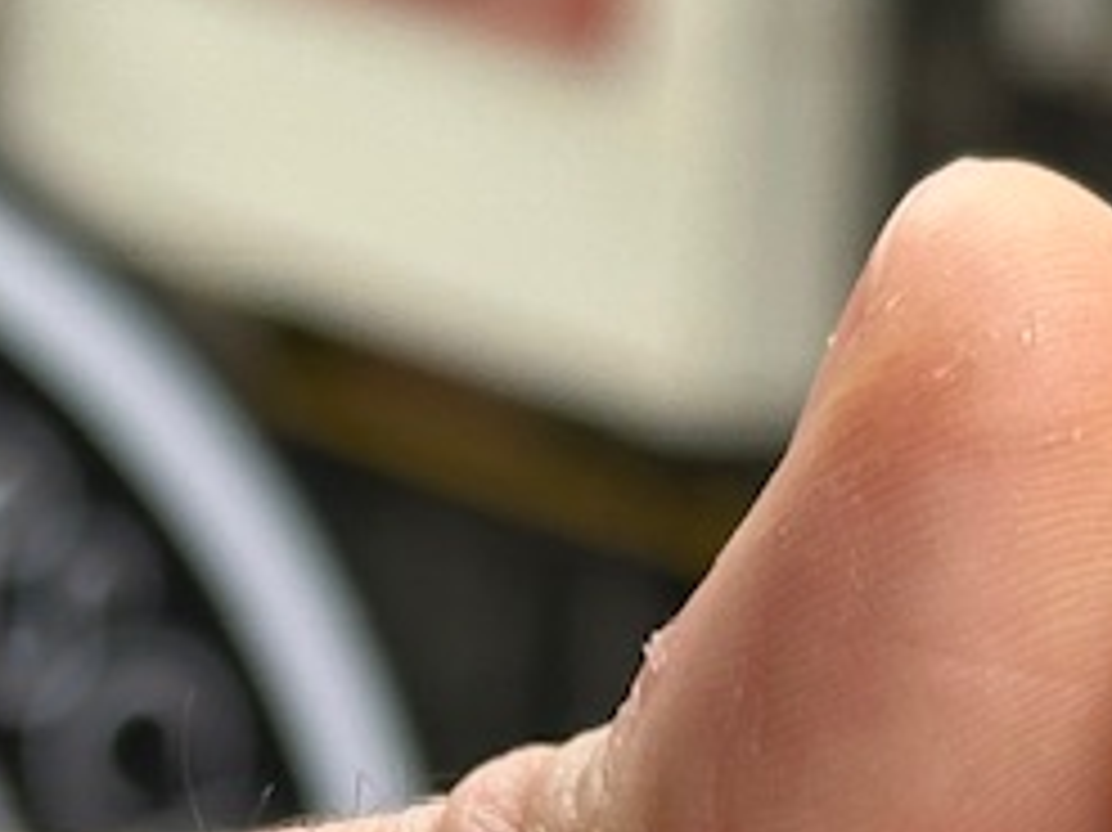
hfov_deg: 8.0
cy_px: 1700
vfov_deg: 5.8
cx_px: 441
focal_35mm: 249
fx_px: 7995
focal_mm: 6.86
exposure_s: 1/587
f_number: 1.78
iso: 64
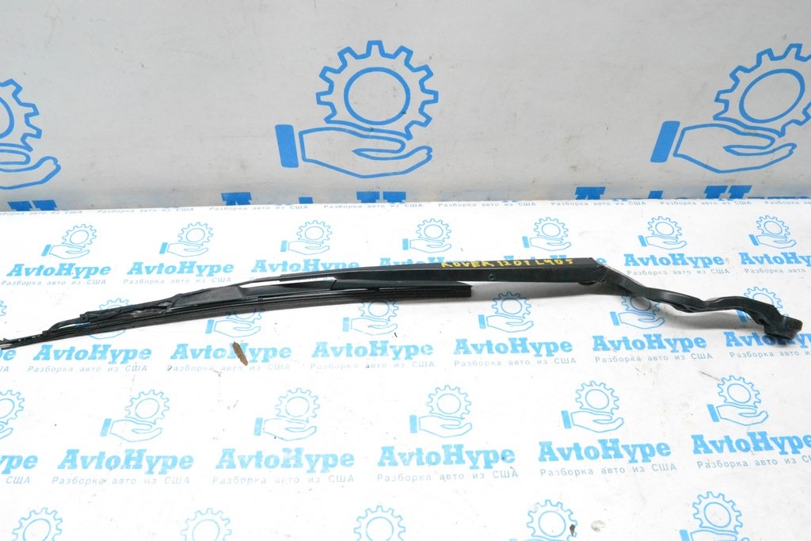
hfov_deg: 67.4
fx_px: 608
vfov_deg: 47.9
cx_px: 406
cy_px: 270
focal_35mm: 27
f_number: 10
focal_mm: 18
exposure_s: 1/125
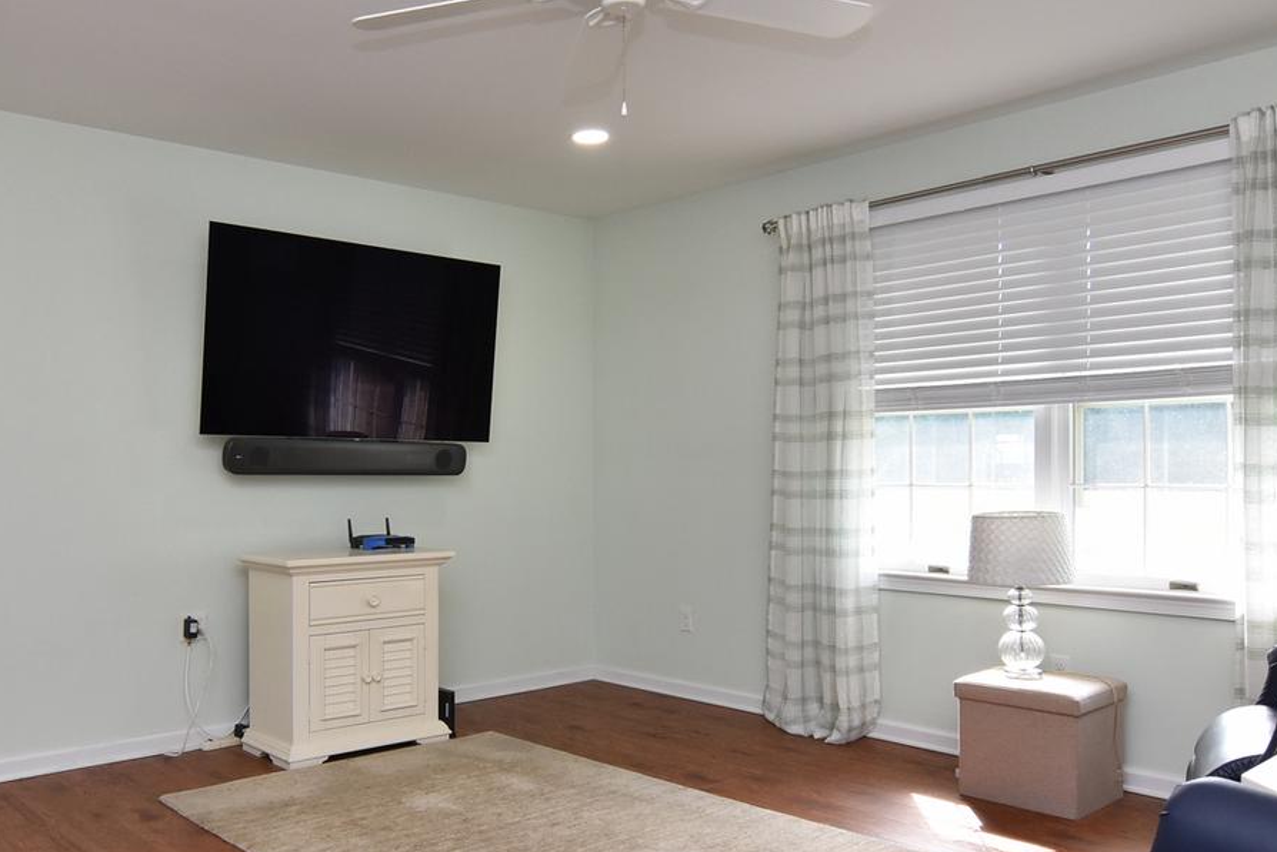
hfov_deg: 62.4
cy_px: 478
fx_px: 1029
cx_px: 450
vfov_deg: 44.9
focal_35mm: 29
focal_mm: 12
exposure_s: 1/80
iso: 800
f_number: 10
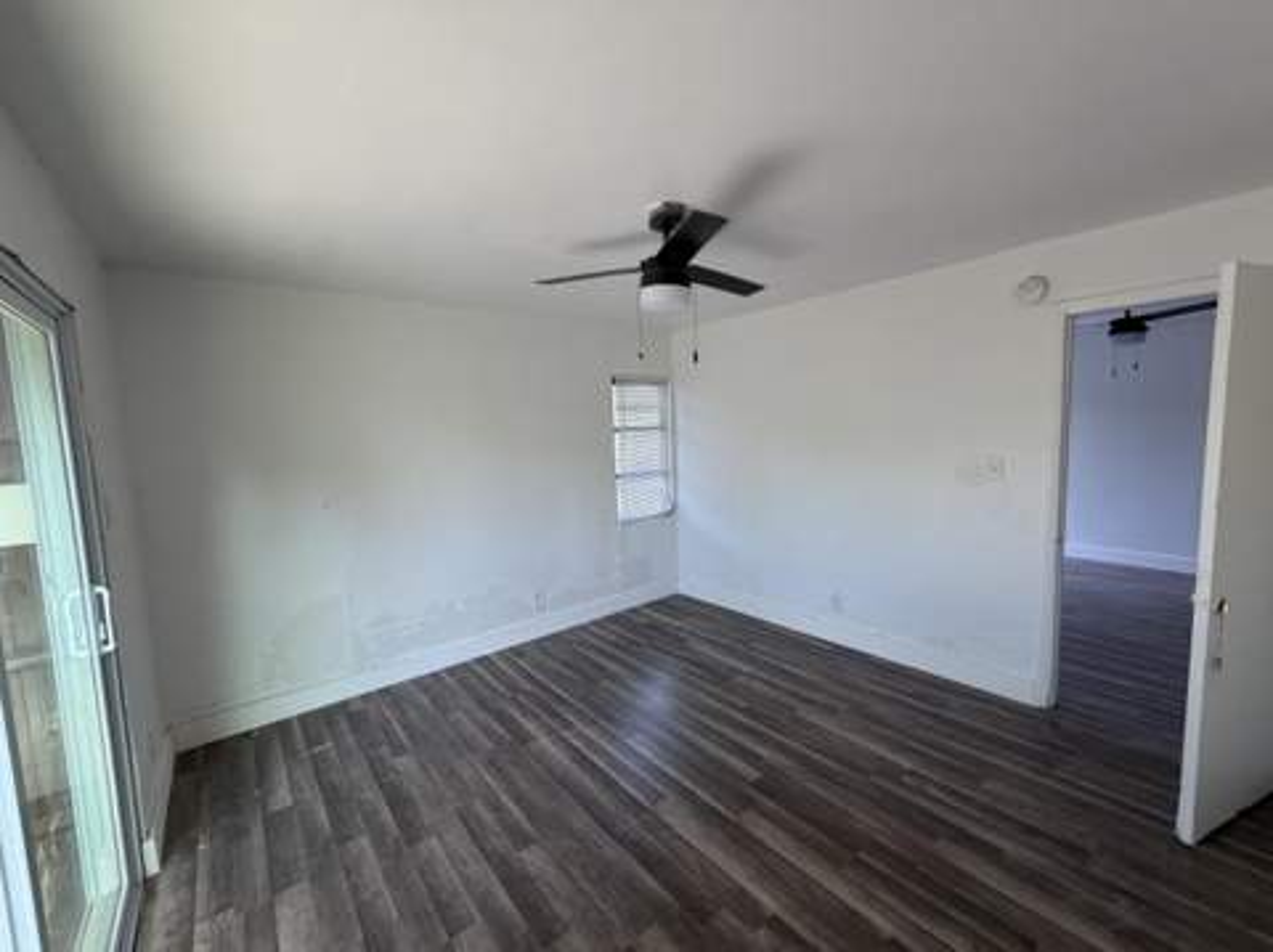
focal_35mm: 14
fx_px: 514
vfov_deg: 85.6
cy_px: 476
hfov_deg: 102.1
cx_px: 636
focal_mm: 2.22
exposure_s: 1/121
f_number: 2.2
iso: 100
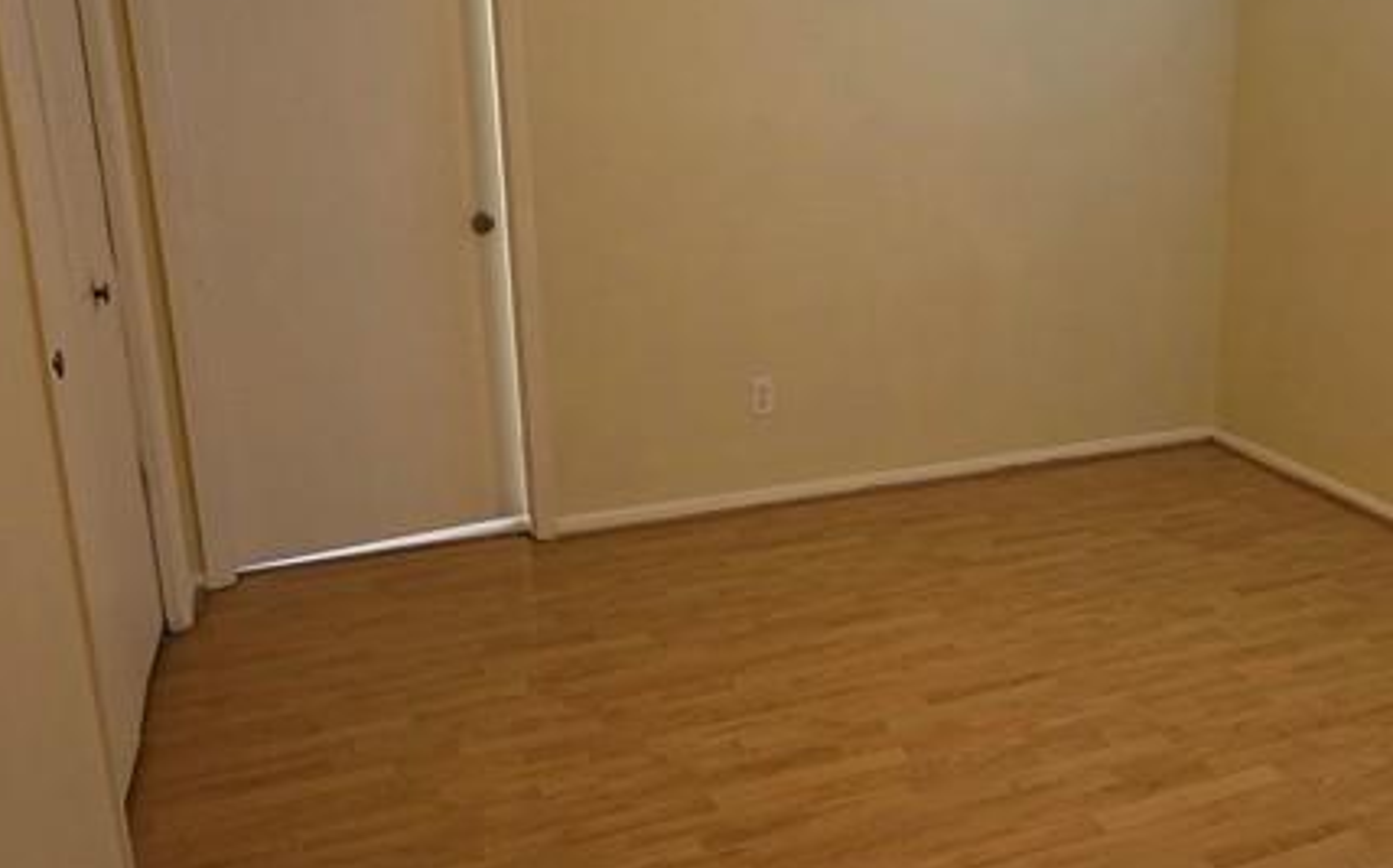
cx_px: 928
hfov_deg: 56.9
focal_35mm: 33
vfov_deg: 38.1
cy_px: 332
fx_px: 1252
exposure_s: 1/60
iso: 640
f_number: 1.9
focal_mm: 2.2
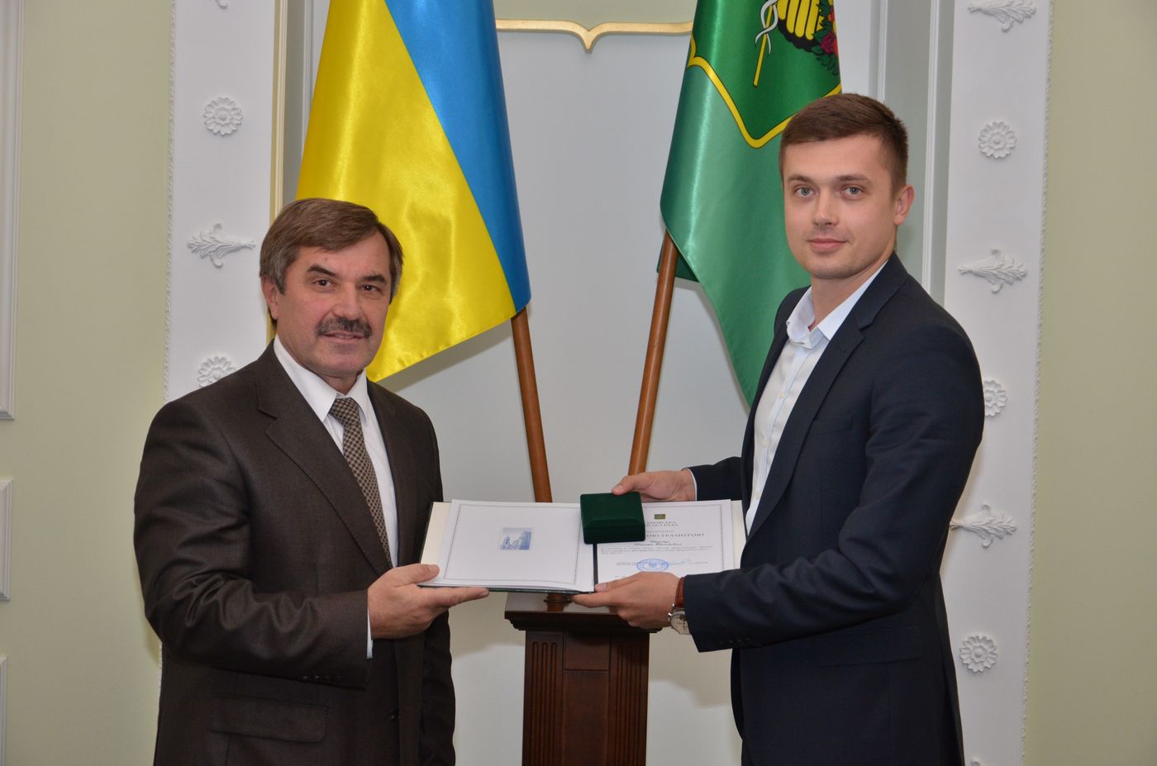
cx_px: 578
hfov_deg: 28.1
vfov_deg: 18.8
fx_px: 2309
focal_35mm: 72
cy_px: 383
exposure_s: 1/250
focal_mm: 48
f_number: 4.8
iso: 800
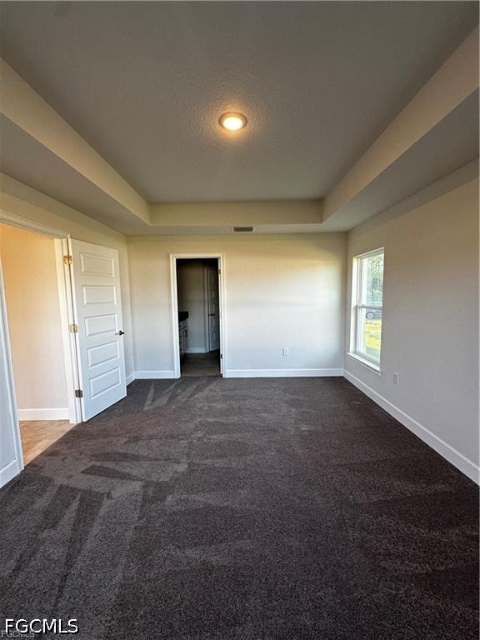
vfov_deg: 102.1
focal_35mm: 14
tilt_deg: -6.1
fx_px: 259
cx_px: 240
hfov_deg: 85.7
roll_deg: +0.3
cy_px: 320
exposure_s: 1/120
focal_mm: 2.22
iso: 125
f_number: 2.2
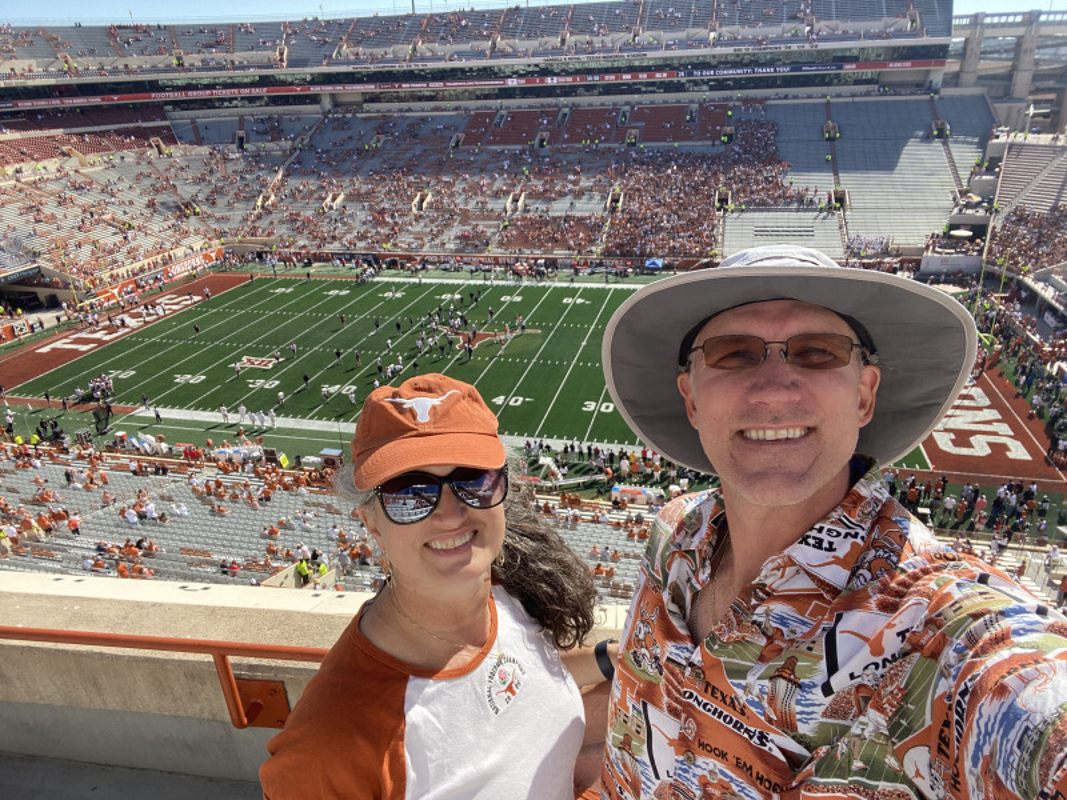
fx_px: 709
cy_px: 400
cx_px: 534
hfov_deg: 73.9
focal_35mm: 23
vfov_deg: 58.9
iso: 25
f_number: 2.2
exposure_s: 1/520
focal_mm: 2.71
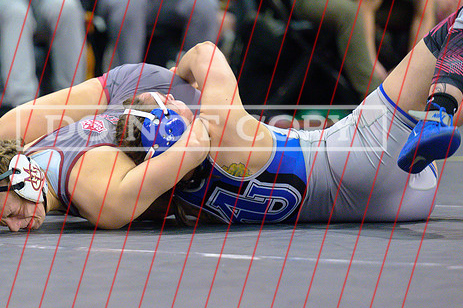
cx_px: 122
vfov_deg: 4.5
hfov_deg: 6.8
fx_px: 3920
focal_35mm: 305
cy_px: 206
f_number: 2.8
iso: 6400
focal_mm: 160
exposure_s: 1/800
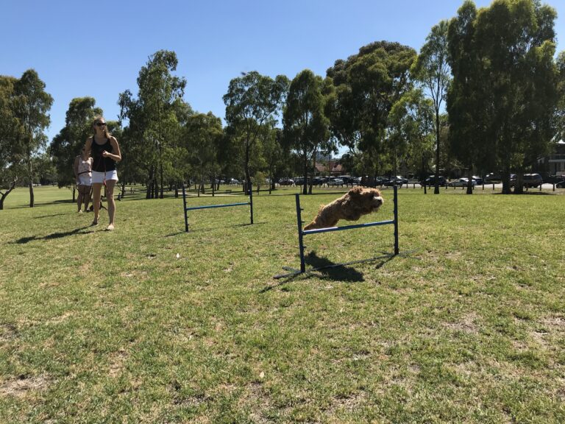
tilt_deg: -2.7
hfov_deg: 63.4
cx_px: 282
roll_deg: +1.7
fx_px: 457
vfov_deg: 49.7
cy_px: 212
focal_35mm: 28
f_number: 1.8
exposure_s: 1/2398
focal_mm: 3.99
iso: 20
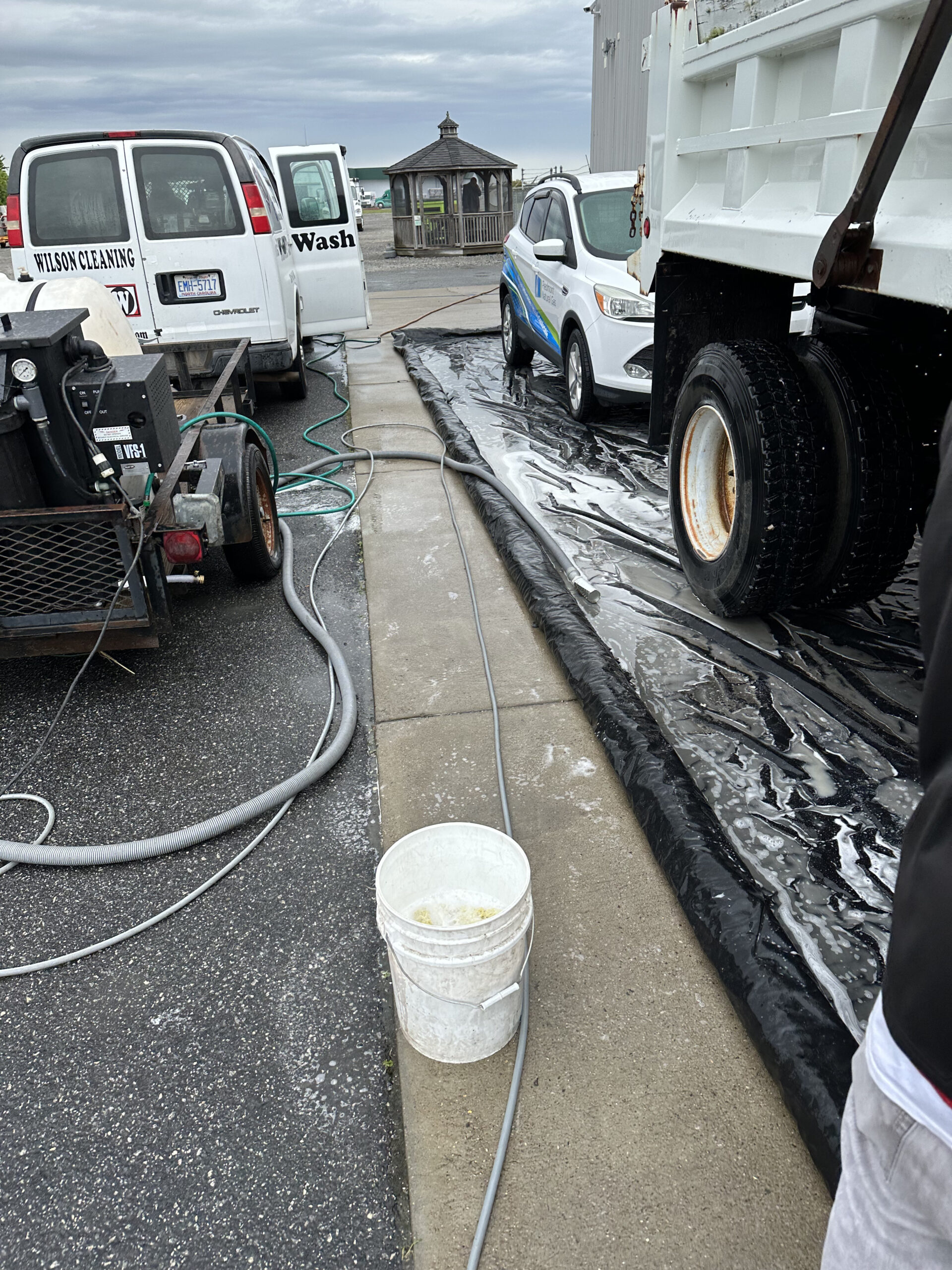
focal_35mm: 24
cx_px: 476
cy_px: 635
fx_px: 880
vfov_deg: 71.6
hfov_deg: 56.8
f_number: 1.78
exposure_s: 1/1304
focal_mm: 6.86
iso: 80
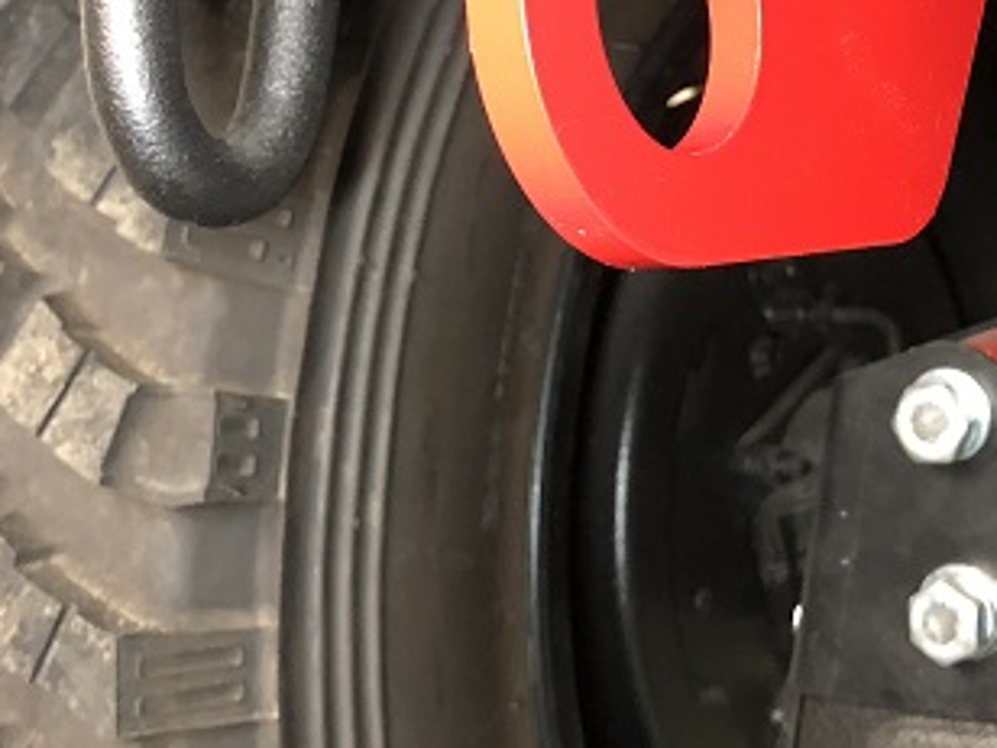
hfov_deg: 28.8
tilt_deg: +4.7
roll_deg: +2.3
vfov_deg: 21.7
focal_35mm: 66
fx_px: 1901
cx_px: 774
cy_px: 57
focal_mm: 3.99
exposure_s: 1/8
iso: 100
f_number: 1.8
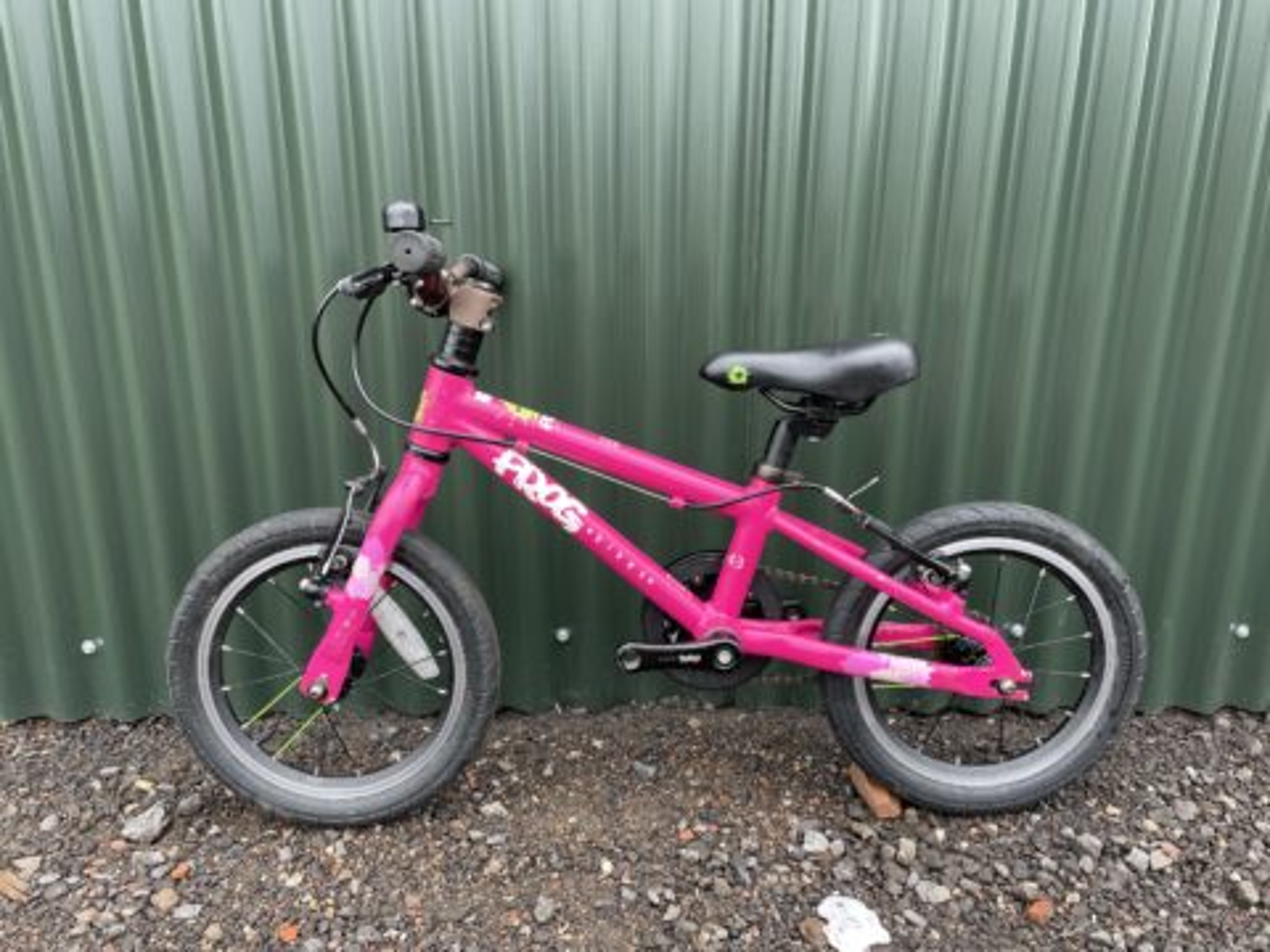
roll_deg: +0.9
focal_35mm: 26
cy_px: 476
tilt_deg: -15.5
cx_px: 635
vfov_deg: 53.1
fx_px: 954
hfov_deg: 67.3
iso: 32
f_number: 1.6
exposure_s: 1/234
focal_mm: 4.2
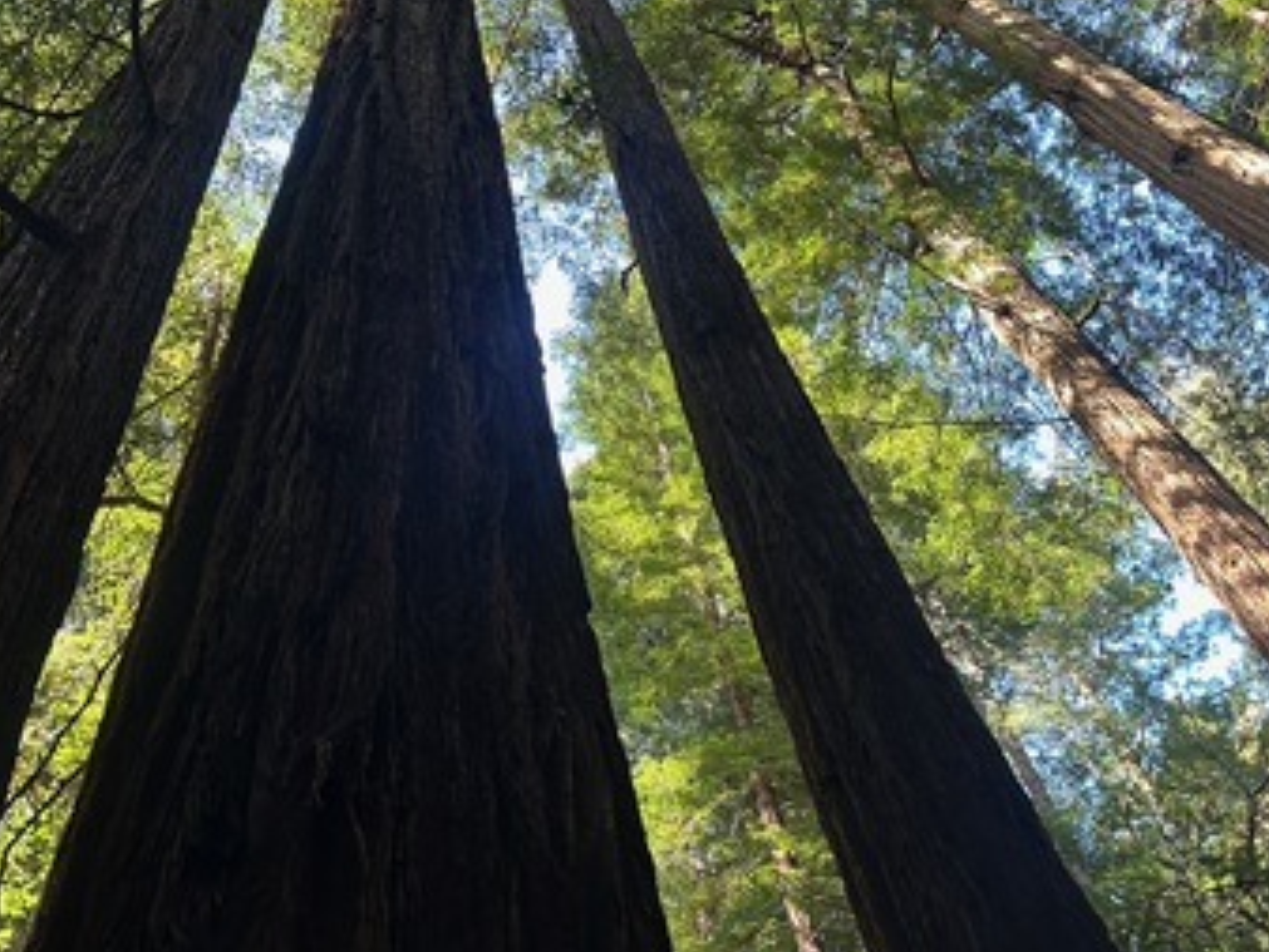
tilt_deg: +60.2
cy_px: 335
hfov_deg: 50.1
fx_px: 1357
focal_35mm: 37
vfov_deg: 38.3
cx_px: 595
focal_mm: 6.86
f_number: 1.78
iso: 100
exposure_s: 1/121
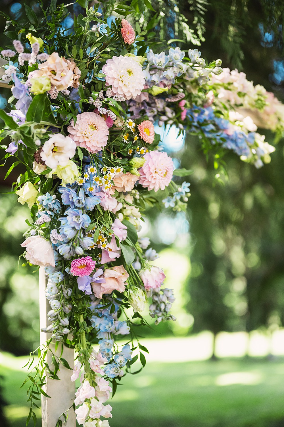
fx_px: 592
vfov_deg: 39.6
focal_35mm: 50
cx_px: 142
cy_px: 214
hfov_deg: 27.0
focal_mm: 50
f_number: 1.8
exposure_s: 1/3200
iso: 2500
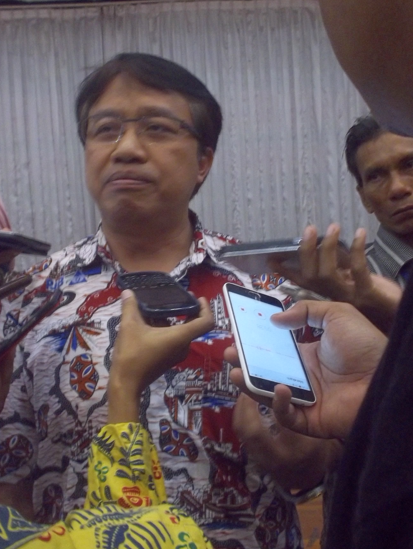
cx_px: 199
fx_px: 619
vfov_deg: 47.8
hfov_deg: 36.9
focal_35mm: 39
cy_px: 274
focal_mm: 5.2
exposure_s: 1/8
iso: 400
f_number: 3.7
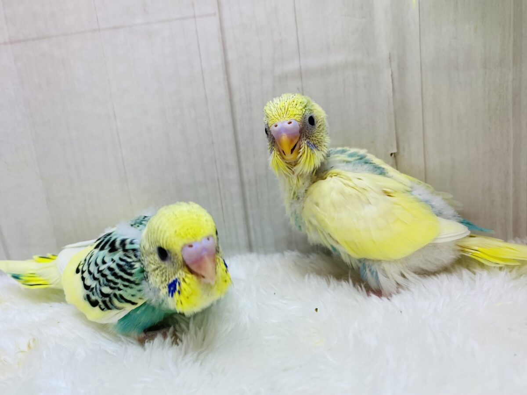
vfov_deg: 54.9
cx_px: 264
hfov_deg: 69.4
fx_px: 381
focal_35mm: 25
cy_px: 198
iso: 80
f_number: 1.8
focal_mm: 4.25
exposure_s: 1/100
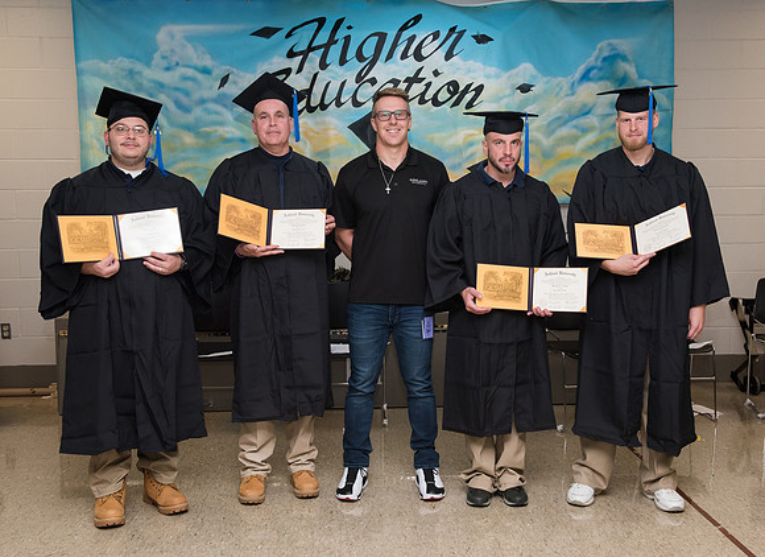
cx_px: 404
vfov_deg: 34.5
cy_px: 271
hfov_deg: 46.2
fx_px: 897
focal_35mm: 41
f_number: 7.1
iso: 2000
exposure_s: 1/160
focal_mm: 36
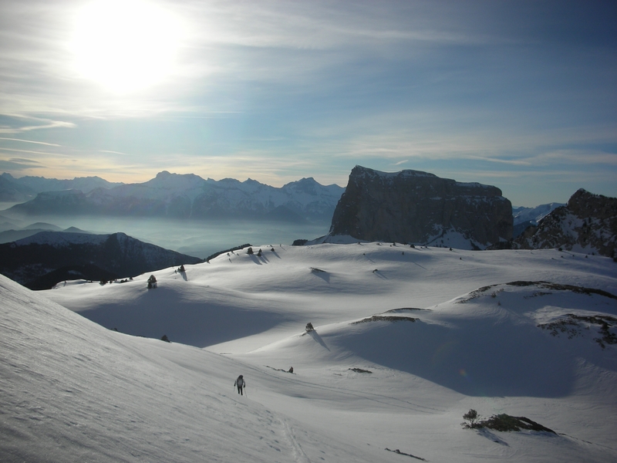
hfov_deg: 52.6
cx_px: 308
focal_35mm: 35
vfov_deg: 40.7
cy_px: 232
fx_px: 624
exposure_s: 1/310
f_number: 8.5
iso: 50
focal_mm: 5.8
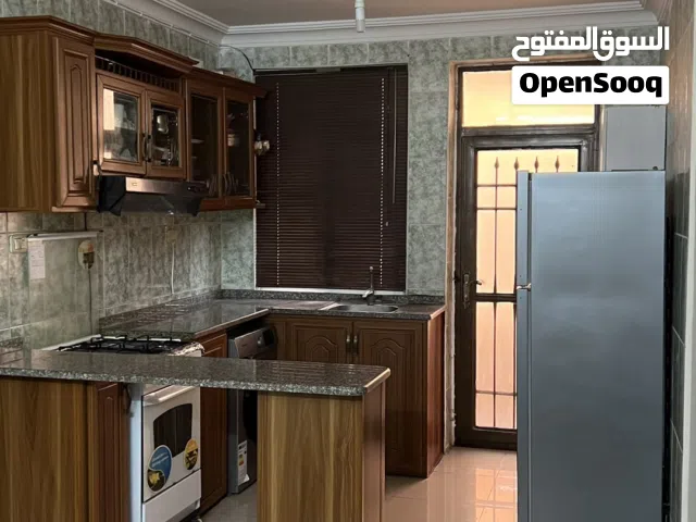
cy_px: 261
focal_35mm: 26
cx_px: 348
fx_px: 523
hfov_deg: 67.3
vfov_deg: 53.1
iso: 400
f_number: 1.5
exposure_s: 1/50
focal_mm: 5.7
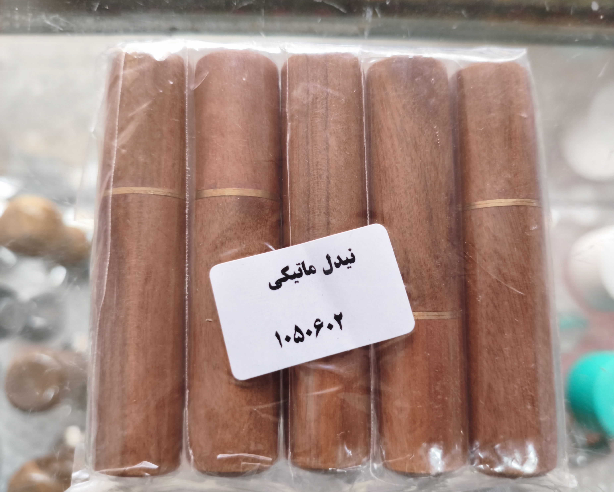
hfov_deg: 62.2
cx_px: 318
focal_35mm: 28
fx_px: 509
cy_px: 238
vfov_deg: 51.5
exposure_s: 1/659
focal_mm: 4.94
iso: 500
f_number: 1.5
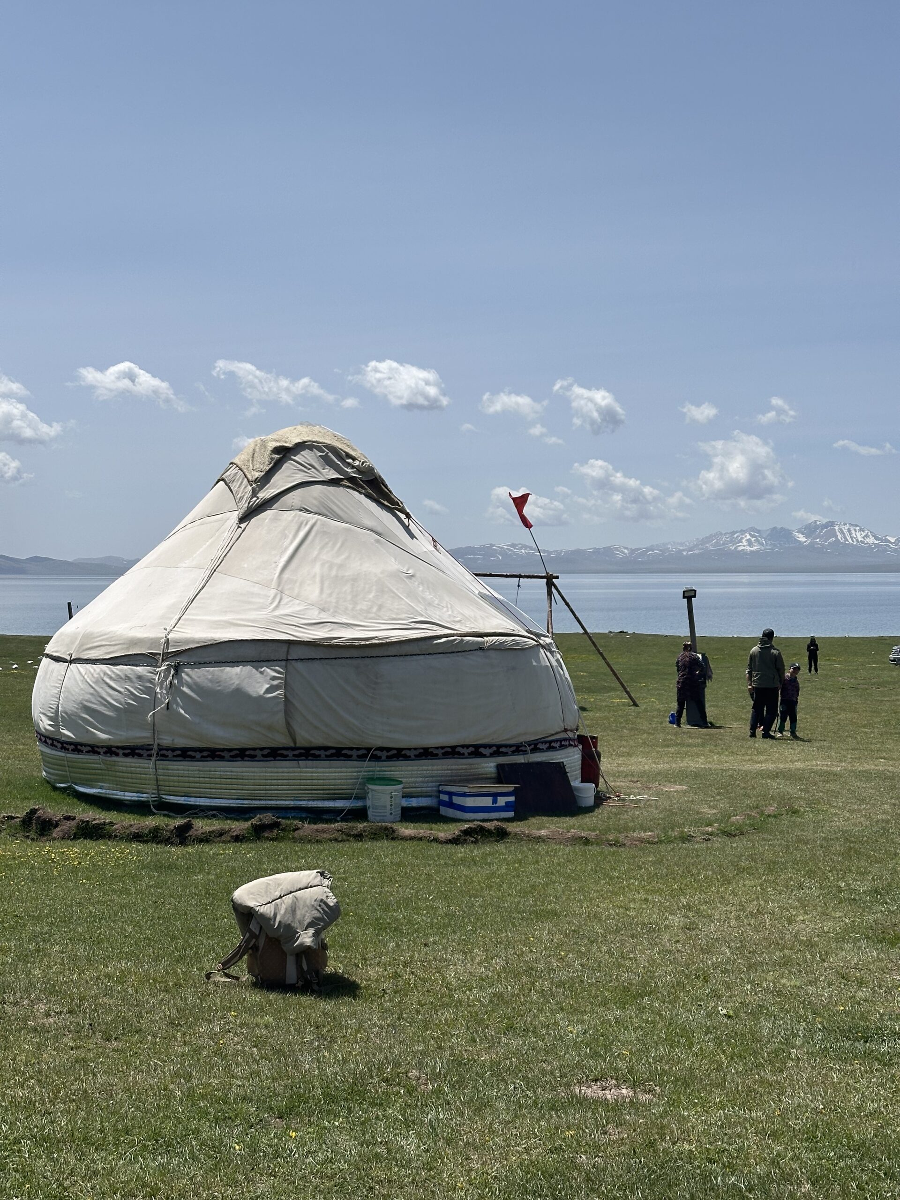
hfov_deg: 30.3
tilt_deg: -0.8
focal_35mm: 48
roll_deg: +0.6
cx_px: 450
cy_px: 600
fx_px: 1664
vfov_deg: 39.7
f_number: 1.78
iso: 64
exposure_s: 1/8197
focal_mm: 6.86
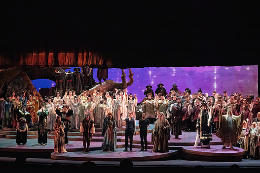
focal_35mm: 77
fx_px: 556
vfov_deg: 17.7
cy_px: 90
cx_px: 142
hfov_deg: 26.3
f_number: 10
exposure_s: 1/1000
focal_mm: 70
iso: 20000
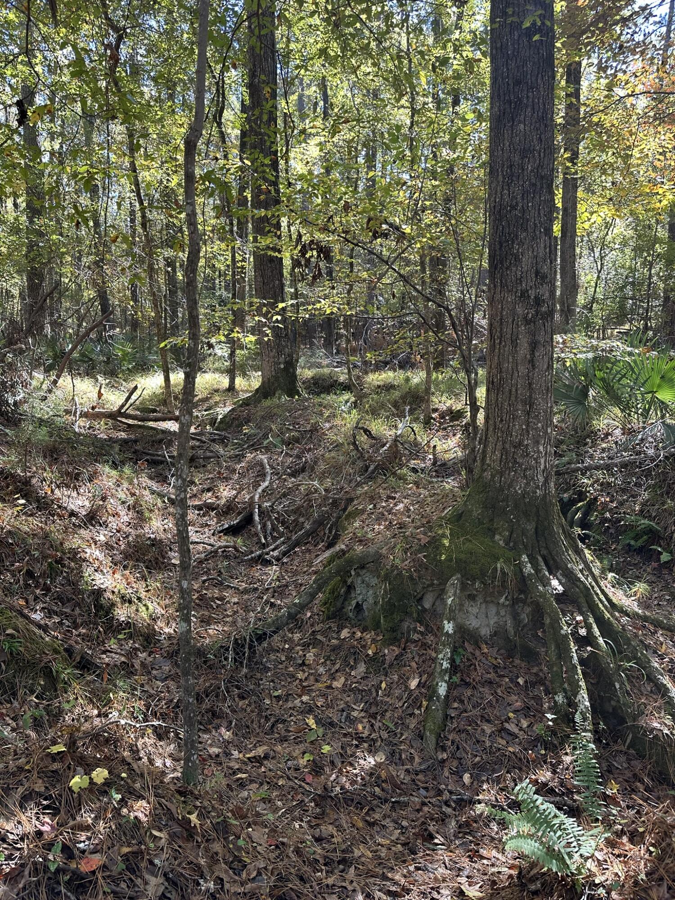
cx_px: 338
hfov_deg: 56.8
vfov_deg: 71.6
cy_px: 450
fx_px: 624
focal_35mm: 24
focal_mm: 6.86
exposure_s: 1/121
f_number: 1.78
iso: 80
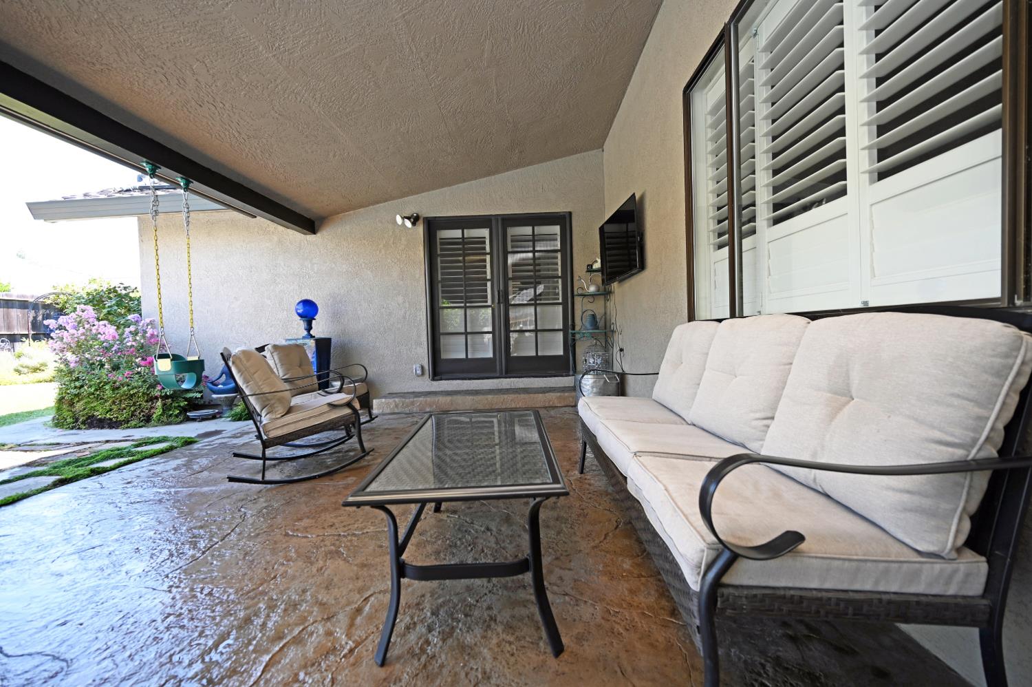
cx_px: 516
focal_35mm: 14
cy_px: 344
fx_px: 401
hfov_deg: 104.3
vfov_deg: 81.1
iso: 140
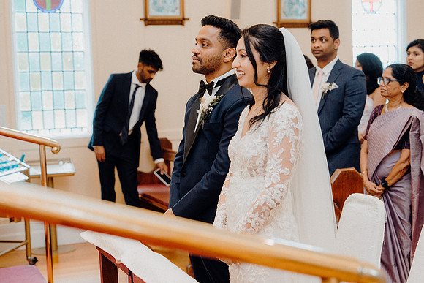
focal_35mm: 59
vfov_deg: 23.0
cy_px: 142
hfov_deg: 33.9
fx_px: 695
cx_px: 212
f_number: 3.5
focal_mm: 59
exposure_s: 1/250
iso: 2500
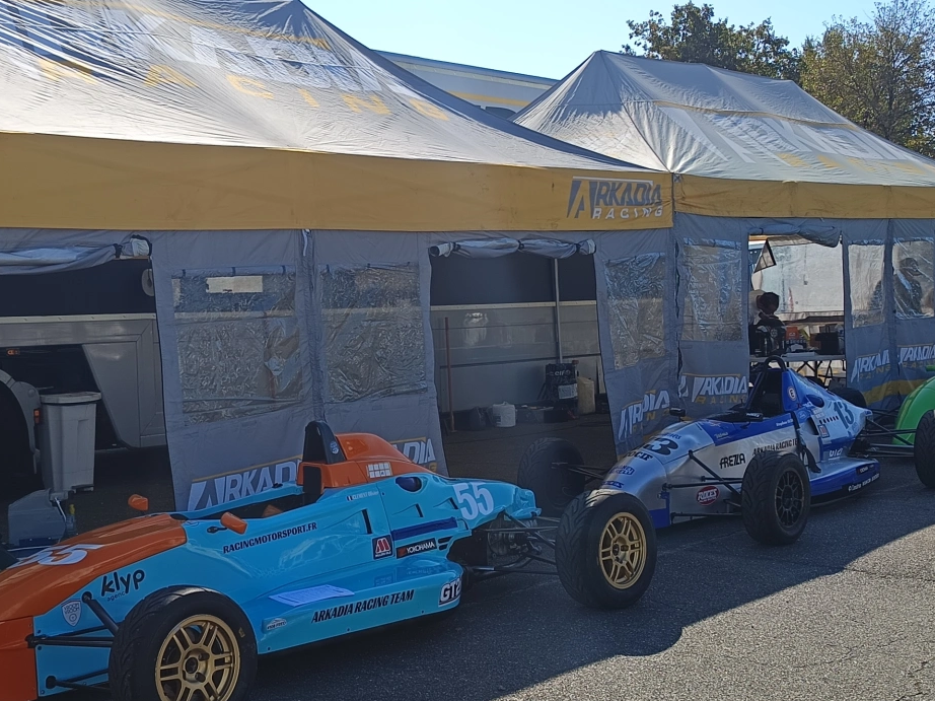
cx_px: 345
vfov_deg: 29.1
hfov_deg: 37.9
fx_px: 1350
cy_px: 390
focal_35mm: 50
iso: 53
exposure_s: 1/639
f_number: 1.7
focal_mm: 5.31
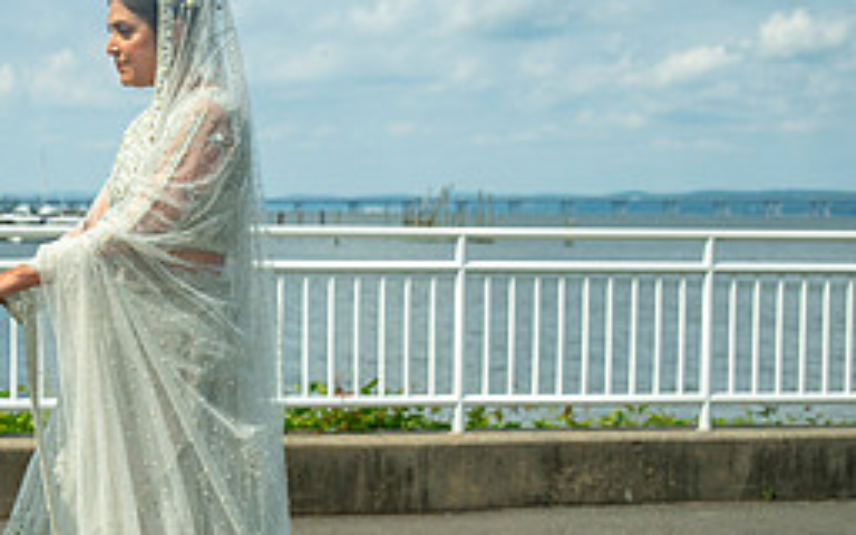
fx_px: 1820
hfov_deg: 26.0
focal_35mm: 78
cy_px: 292
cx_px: 171
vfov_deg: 16.7
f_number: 2.8
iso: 200
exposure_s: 1/6400
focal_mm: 31
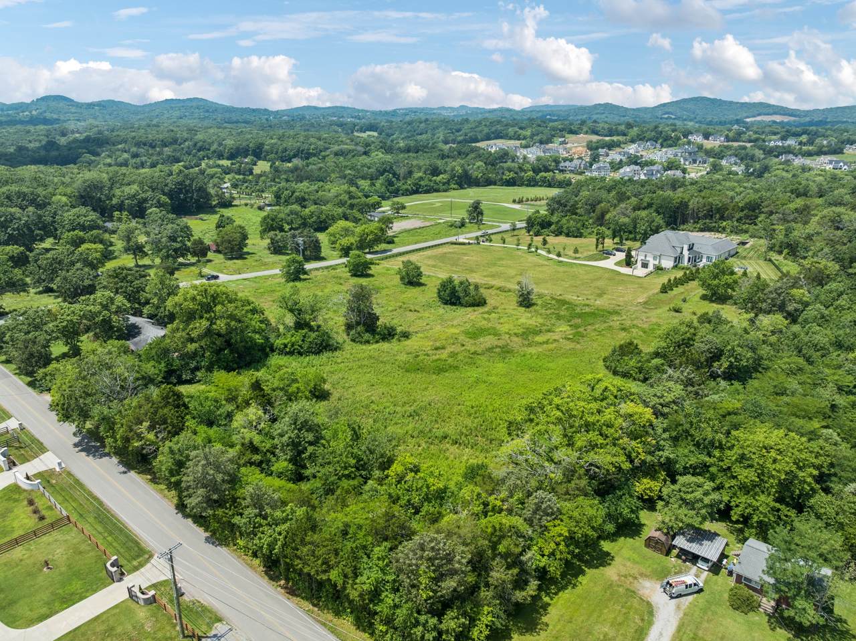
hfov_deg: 71.6
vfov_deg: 56.8
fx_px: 593
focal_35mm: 24
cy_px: 320
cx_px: 428
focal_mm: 12.29
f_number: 2.8
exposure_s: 1/2000
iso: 110
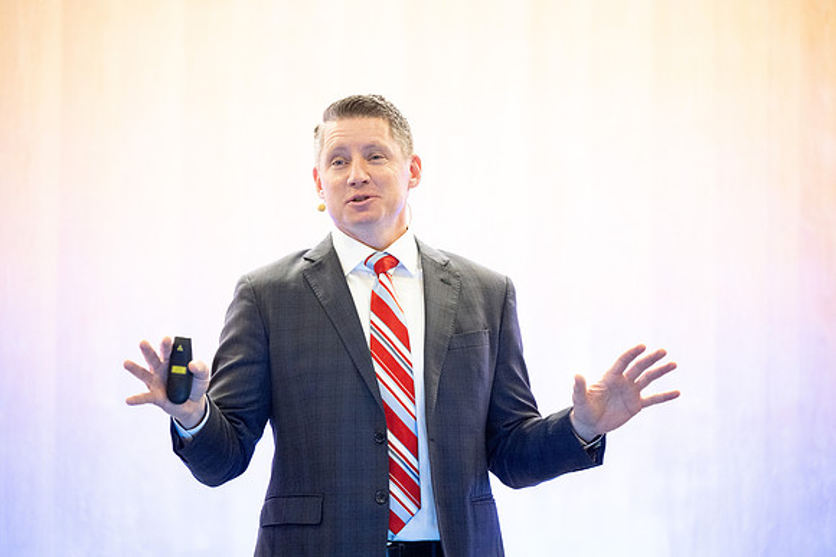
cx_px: 418
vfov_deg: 8.1
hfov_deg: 12.1
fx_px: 3949
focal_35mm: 170
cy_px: 278
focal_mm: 170
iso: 8000
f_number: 2.8
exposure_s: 1/500
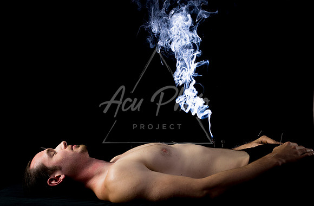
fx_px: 527
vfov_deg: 22.1
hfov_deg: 33.2
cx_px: 176
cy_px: 127
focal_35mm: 61
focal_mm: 50
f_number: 5
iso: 800
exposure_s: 1/200
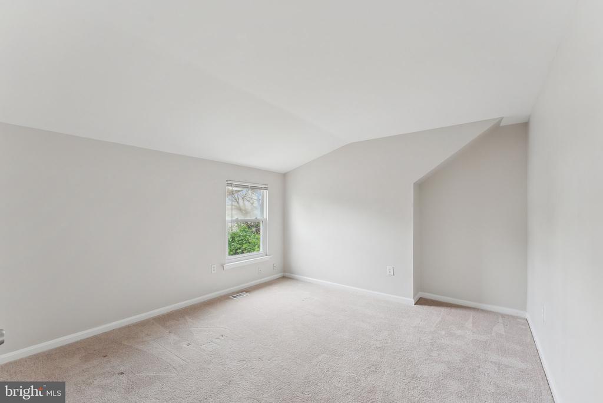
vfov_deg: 78.5
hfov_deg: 101.5
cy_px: 202
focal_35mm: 15
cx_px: 302
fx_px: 246
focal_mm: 14.7
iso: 250
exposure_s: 1/13
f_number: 9
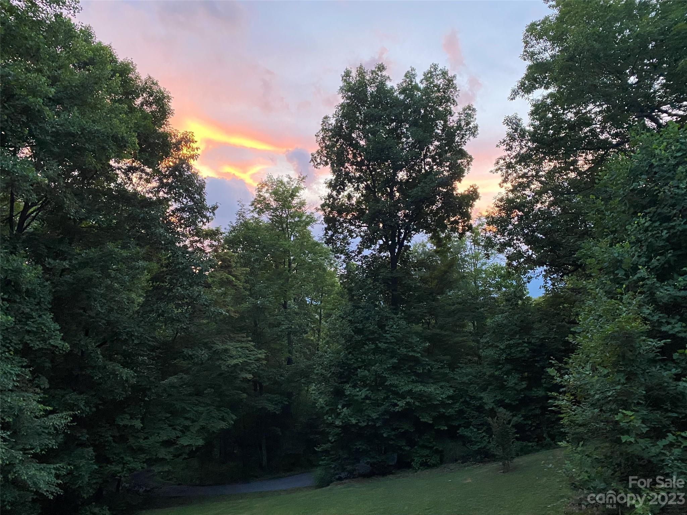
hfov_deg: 67.3
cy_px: 258
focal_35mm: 26
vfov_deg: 53.1
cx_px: 344
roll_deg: -1.1
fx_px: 516
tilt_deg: +5.3
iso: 500
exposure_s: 1/60
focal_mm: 4.25
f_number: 1.8
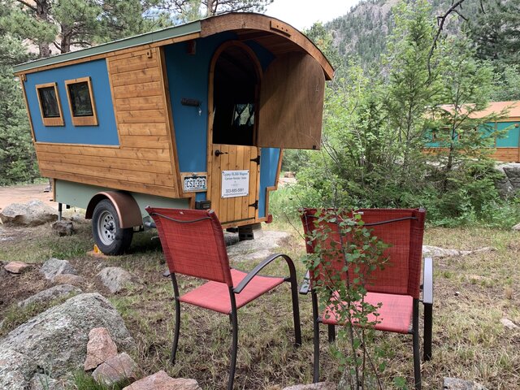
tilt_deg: -5.7
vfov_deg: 53.1
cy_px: 195
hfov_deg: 67.3
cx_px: 260
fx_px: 391
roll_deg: -1.5
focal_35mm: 26
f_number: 1.8
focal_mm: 4.25
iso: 25
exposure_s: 1/169
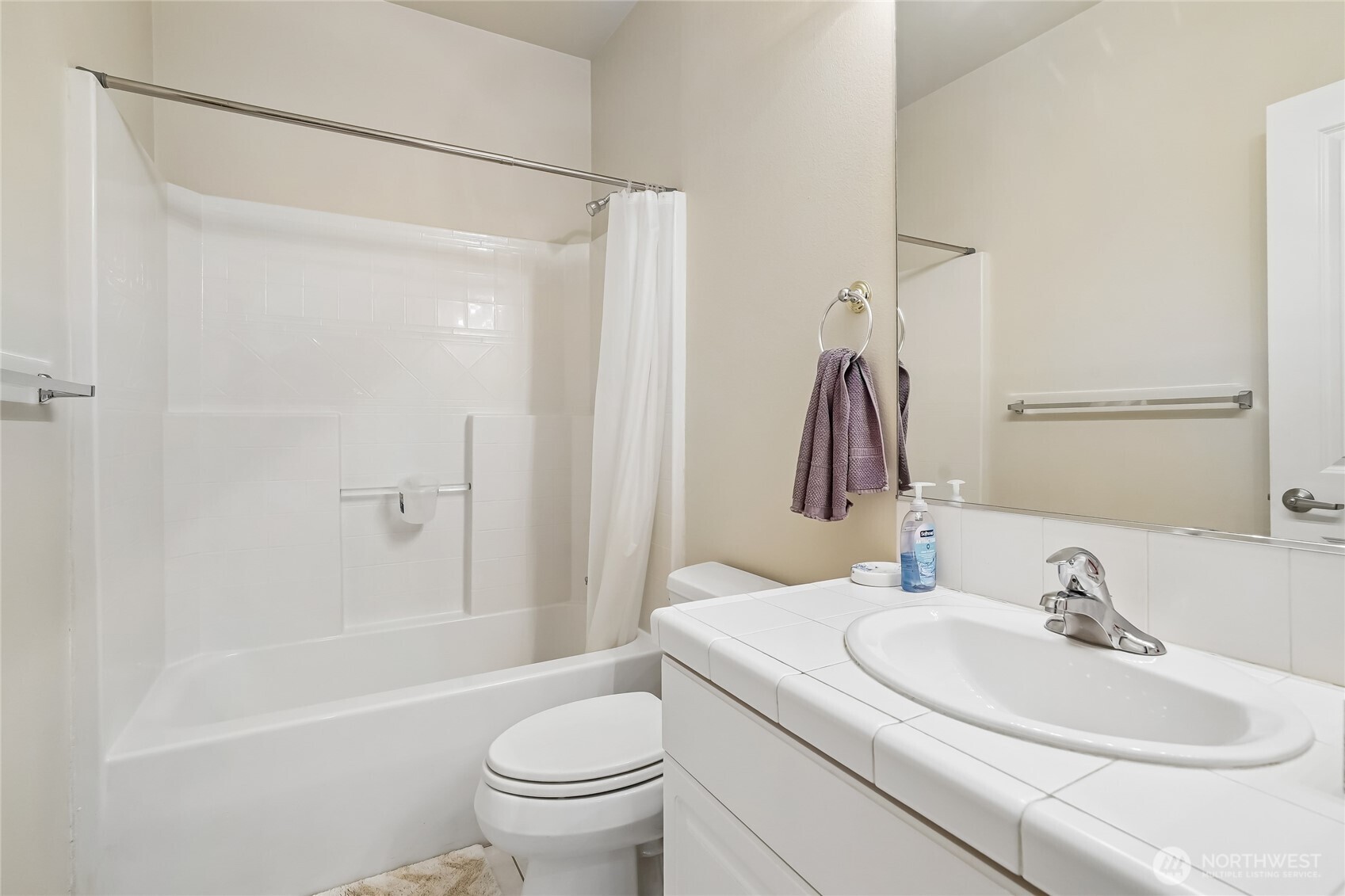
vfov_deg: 73.7
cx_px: 672
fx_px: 598
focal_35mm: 16
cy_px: 448
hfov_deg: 96.7
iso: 1600
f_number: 8
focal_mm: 16
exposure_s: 1/25
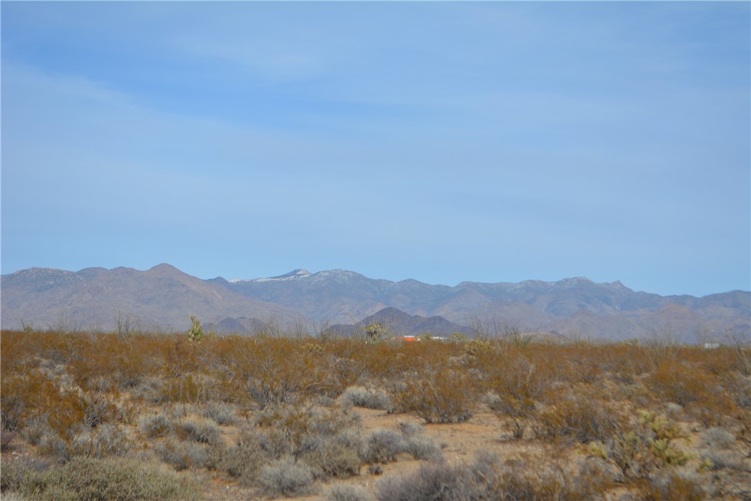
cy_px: 250
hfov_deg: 24.6
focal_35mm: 82
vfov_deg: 16.6
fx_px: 1722
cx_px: 376
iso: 400
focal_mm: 55
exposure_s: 1/2000
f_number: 7.1
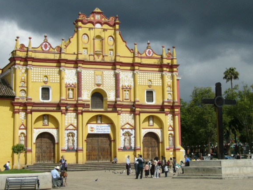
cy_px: 88
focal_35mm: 67
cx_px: 125
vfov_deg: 21.9
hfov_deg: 29.0
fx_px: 490
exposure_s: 1/200
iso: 50
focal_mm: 10
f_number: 10.4
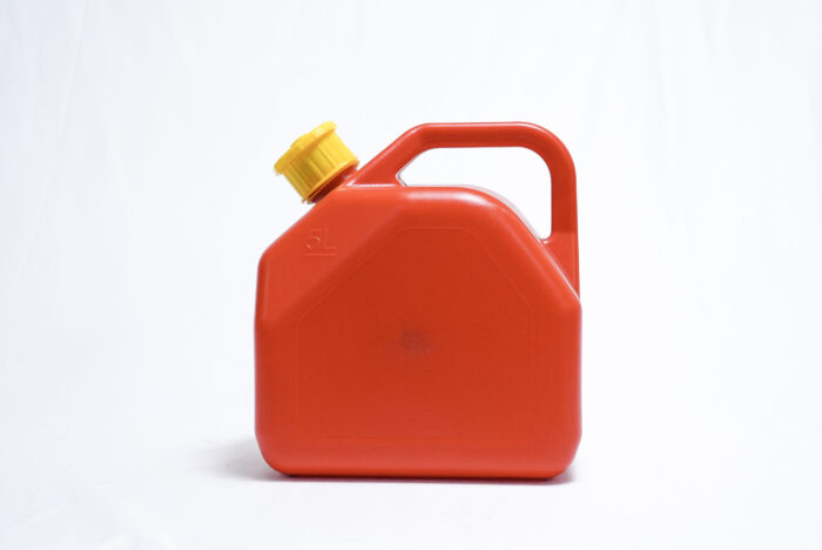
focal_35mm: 61
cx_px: 411
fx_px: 1394
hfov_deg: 32.9
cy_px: 275
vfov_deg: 22.3
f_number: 9
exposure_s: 1/250
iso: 3200
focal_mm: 61
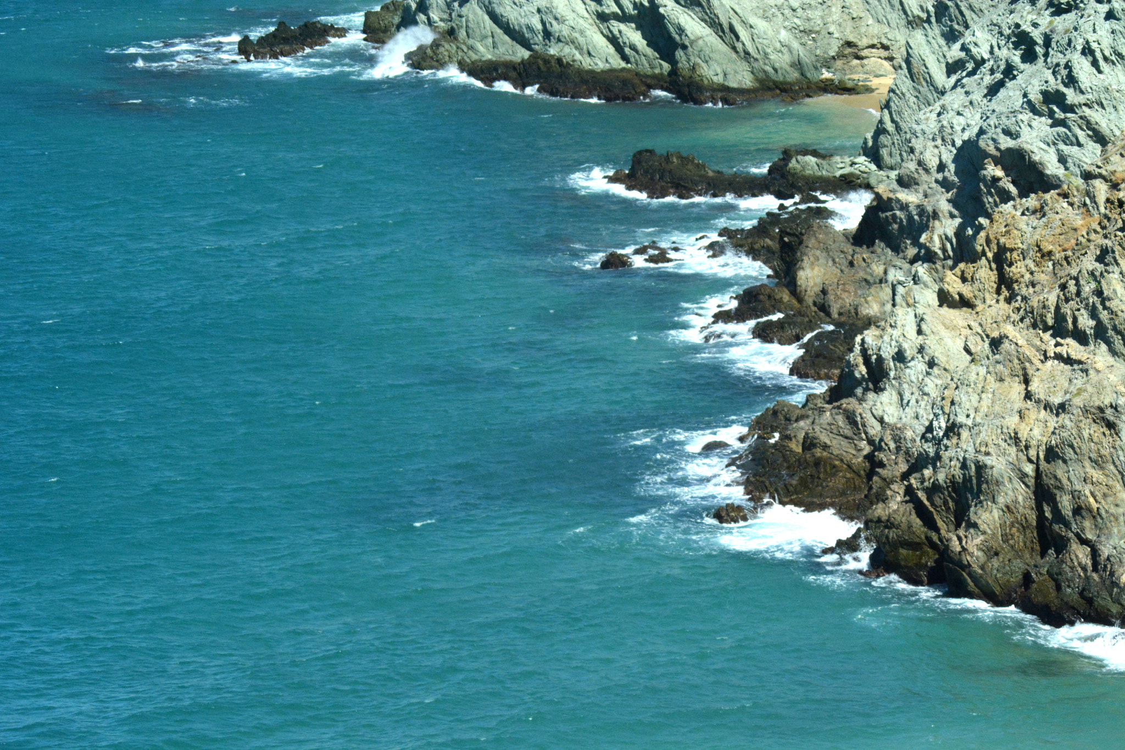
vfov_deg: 6.5
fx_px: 6561
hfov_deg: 9.8
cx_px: 562
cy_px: 375
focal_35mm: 210
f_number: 22
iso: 1000
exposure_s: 1/1250
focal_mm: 140
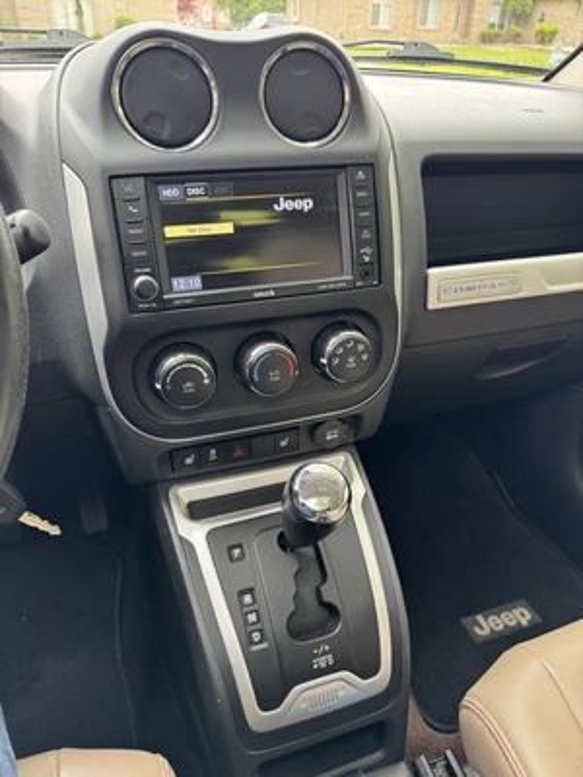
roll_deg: -1.2
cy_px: 388
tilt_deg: -32.9
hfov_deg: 56.8
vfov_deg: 71.6
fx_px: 539
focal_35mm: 24
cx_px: 292
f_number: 1.78
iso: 200
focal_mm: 6.76
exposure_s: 1/95
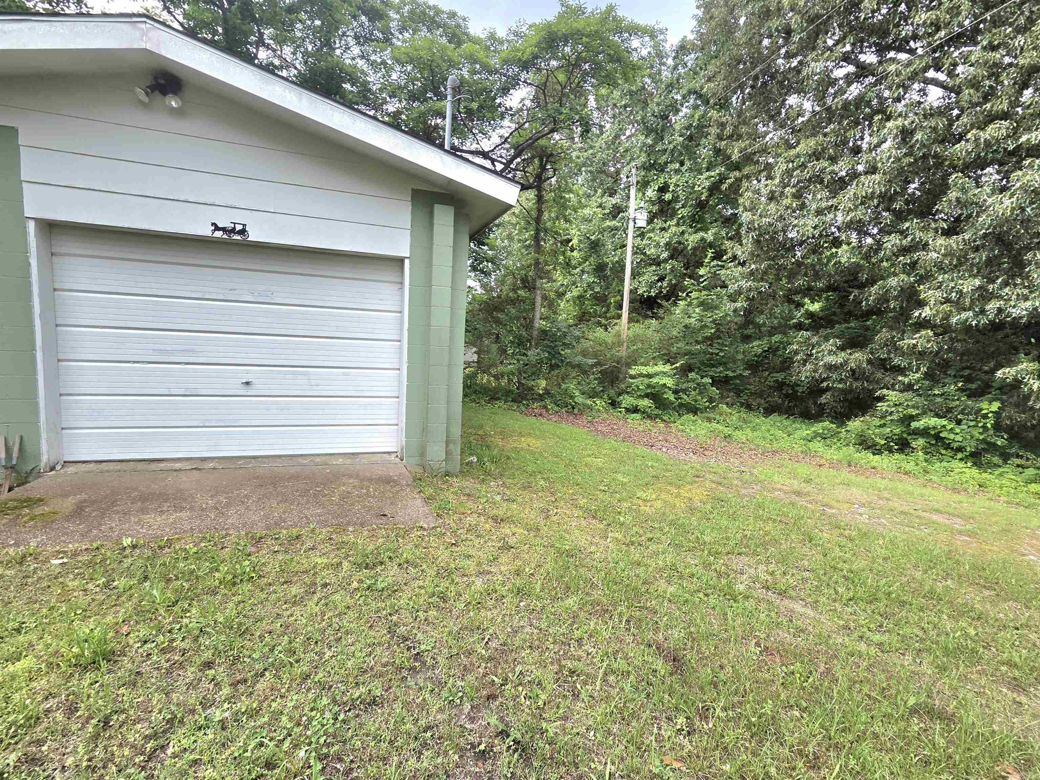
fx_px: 391
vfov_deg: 89.9
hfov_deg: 106.2
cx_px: 520
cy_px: 390
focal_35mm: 13
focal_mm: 2.2
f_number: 2.2
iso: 50
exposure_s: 1/588
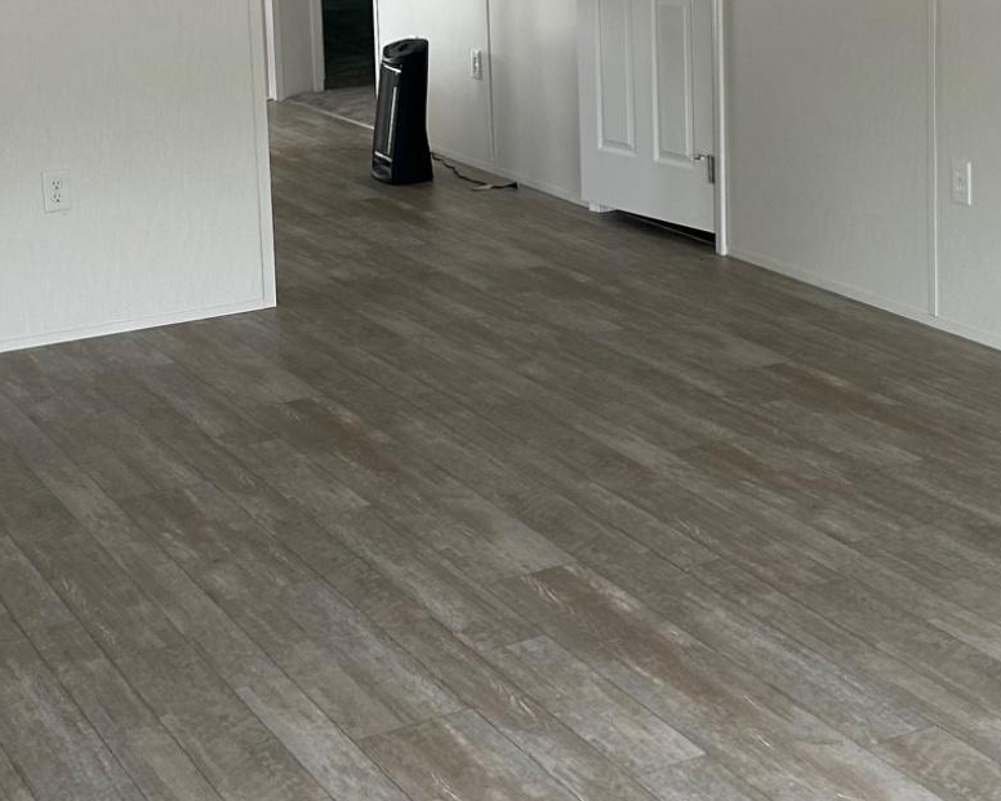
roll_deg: +2.1
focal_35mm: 67
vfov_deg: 22.2
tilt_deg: -8.2
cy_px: 64
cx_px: 608
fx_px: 1985
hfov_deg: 28.2
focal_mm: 5.7
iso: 80
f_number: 1.5
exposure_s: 1/60
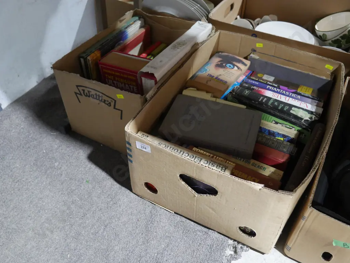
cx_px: 175
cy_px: 132
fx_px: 344
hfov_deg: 53.9
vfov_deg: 41.8
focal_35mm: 34
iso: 2000
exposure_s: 1/60
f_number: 4
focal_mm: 17
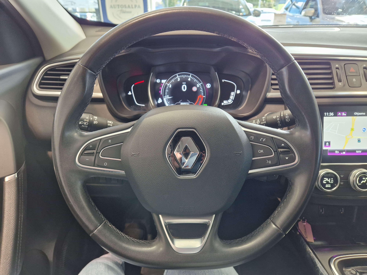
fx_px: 244
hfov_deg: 73.9
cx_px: 184
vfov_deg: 58.9
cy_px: 138
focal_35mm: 23
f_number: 1.8
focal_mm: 5.4
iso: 320
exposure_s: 1/100
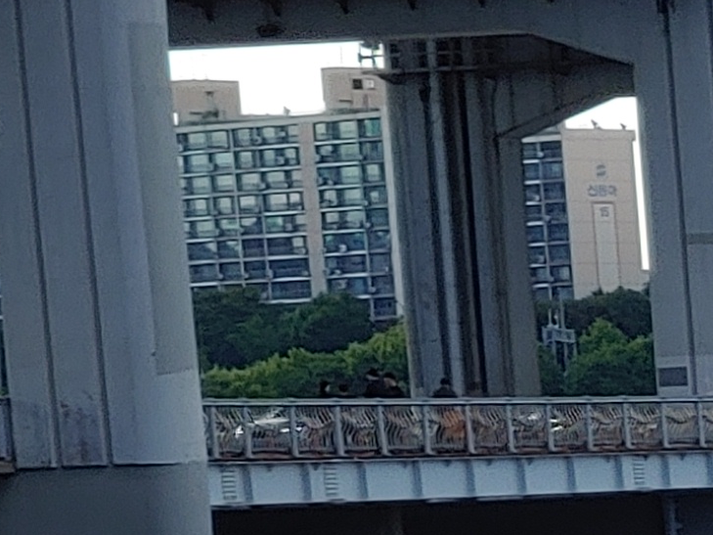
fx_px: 6839
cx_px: 1488
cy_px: 1243
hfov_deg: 5.8
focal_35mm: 332
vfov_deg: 4.4
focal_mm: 5.88
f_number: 2.4
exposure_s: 1/415
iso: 50
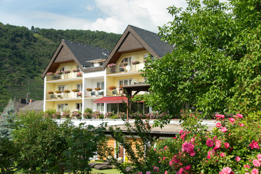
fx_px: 326
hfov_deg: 43.6
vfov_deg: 29.9
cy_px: 87
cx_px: 130
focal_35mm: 45
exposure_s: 1/250
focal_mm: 45
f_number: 6.3
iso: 100
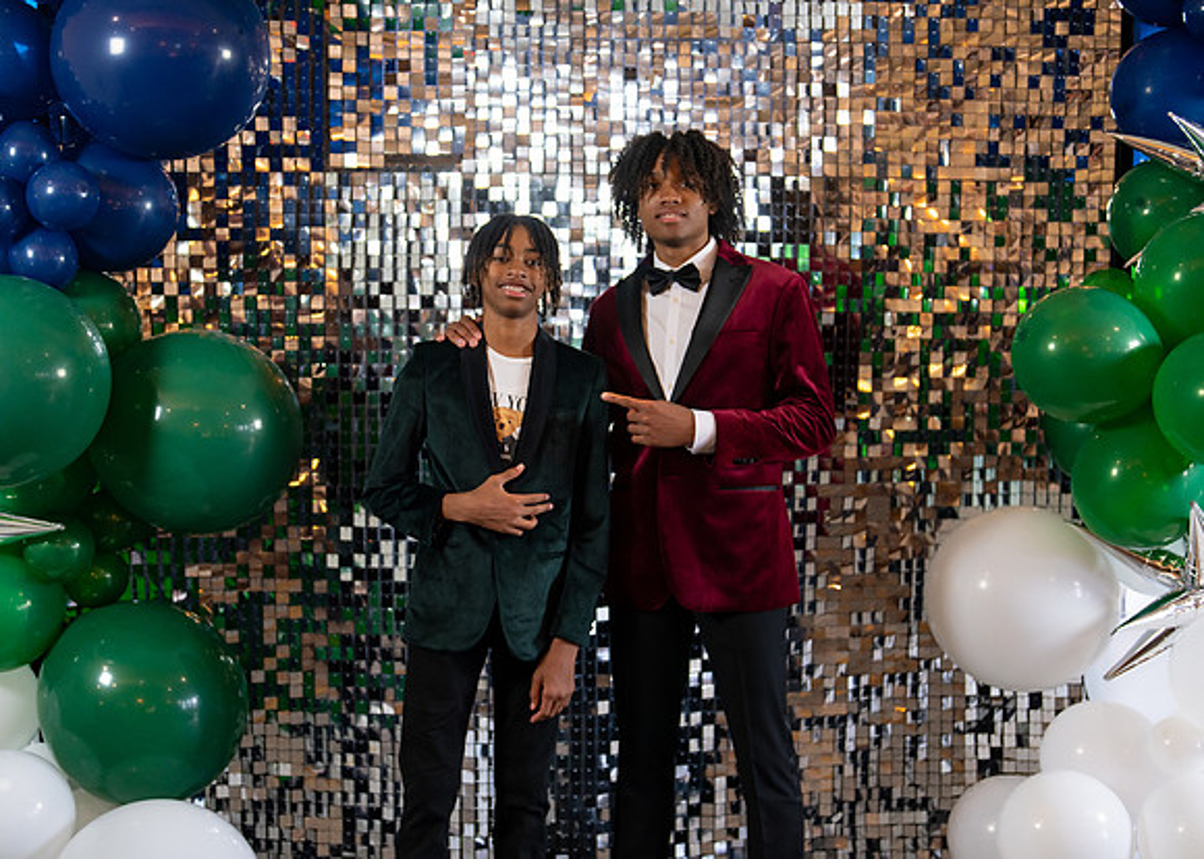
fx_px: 1791
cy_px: 430
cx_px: 602
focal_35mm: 52
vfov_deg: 27.0
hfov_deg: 37.2
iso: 800
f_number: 1.2
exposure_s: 1/320
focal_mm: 50
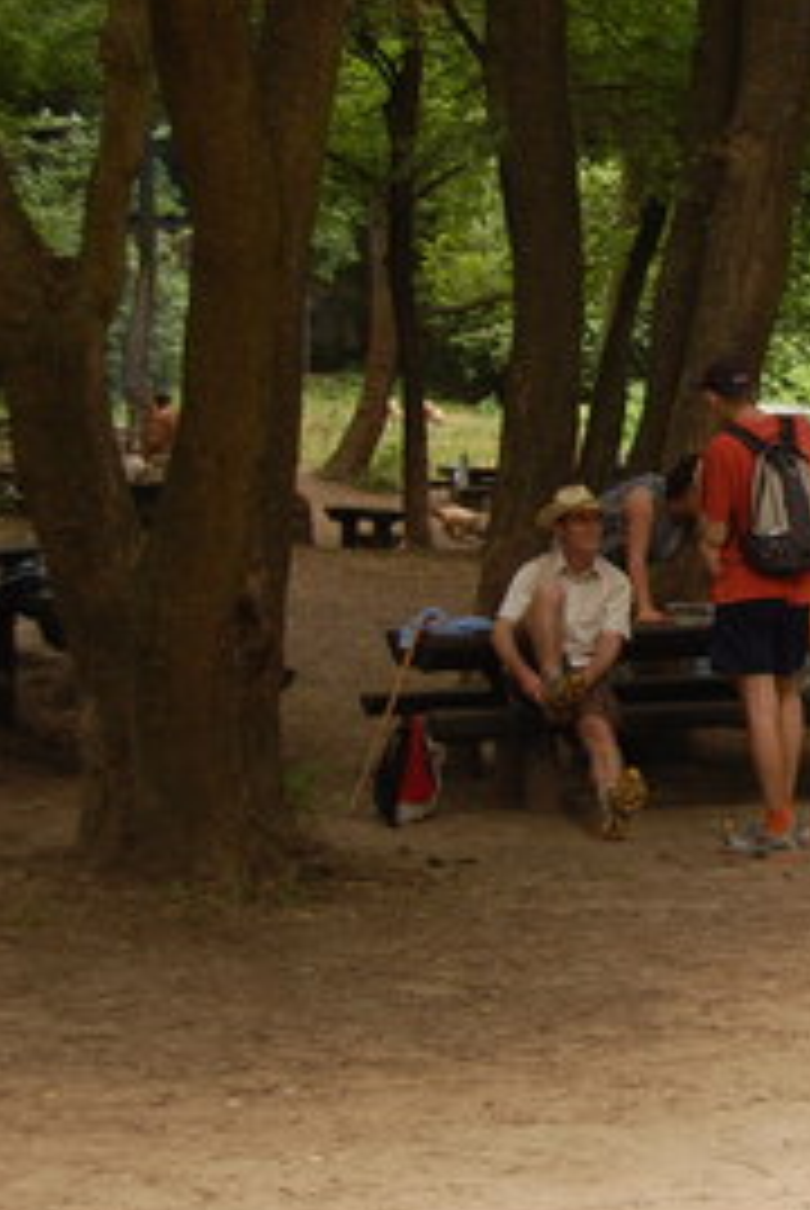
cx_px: 1431
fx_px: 3837
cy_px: 364
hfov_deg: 11.3
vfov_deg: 17.9
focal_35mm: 114
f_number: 6.3
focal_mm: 32
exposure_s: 1/60
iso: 200
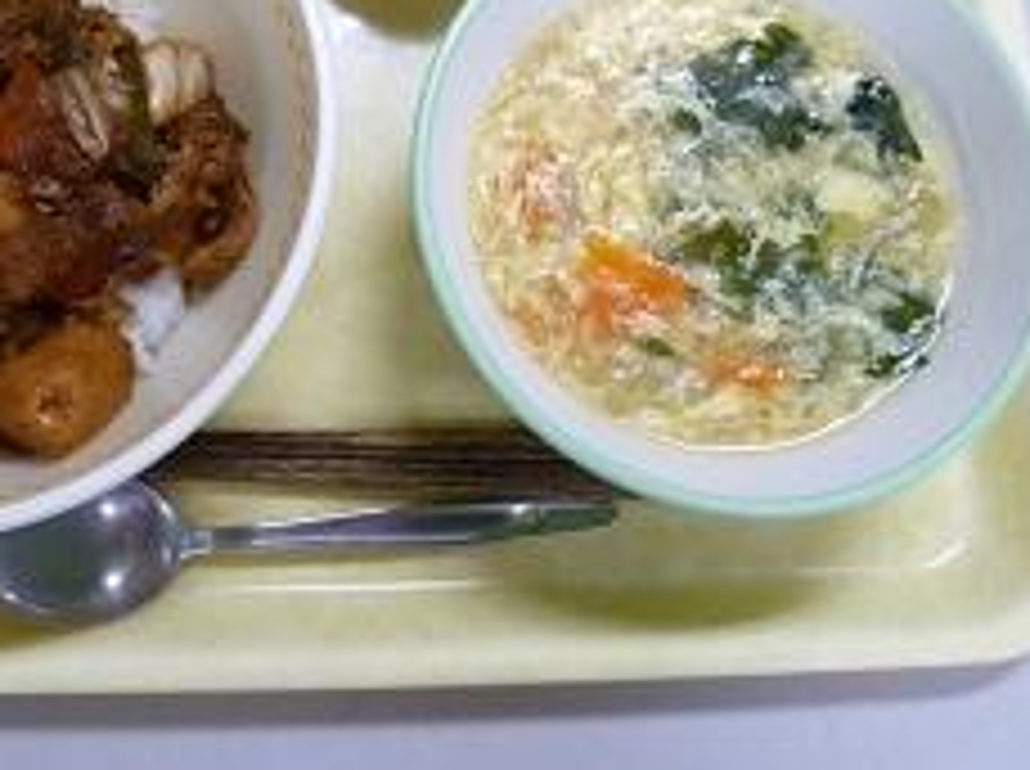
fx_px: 1248
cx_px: 288
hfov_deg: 43.7
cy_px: 162
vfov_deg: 33.3
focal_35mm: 42
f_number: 2.2
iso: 250
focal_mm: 4.3
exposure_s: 1/60
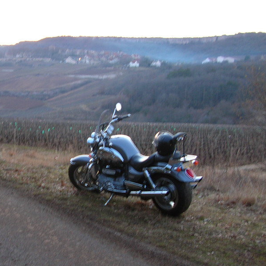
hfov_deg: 31.8
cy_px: 138
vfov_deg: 32.2
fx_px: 461
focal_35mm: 53
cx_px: 75
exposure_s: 1/6
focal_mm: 5.8
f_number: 2.8
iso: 50
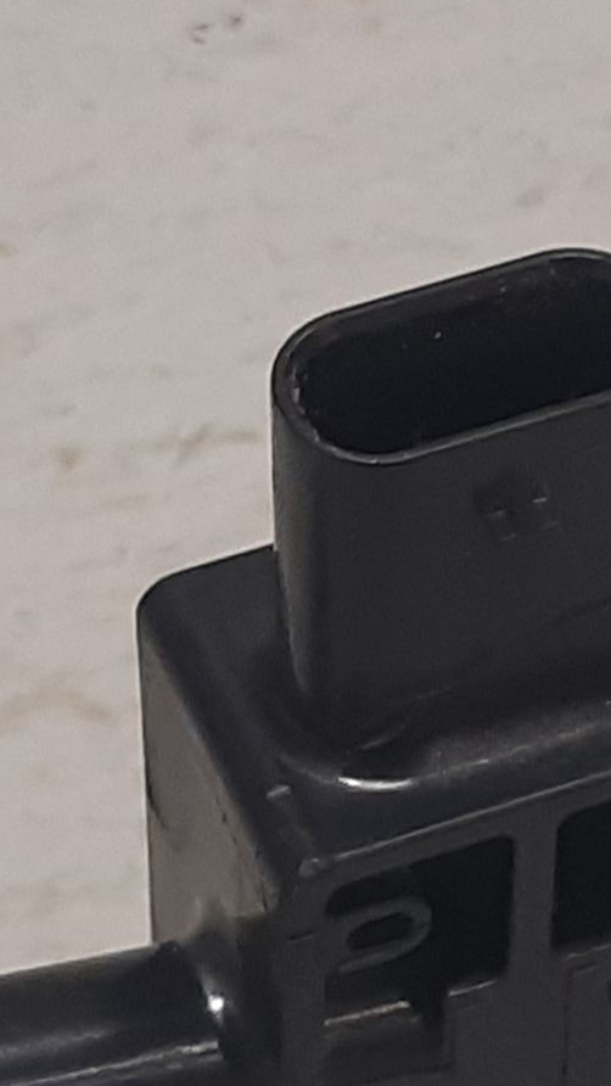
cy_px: 883
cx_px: 381
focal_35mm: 65
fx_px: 1871
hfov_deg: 18.5
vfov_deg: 31.4
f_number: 1.7
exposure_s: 1/50
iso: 125
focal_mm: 3.93
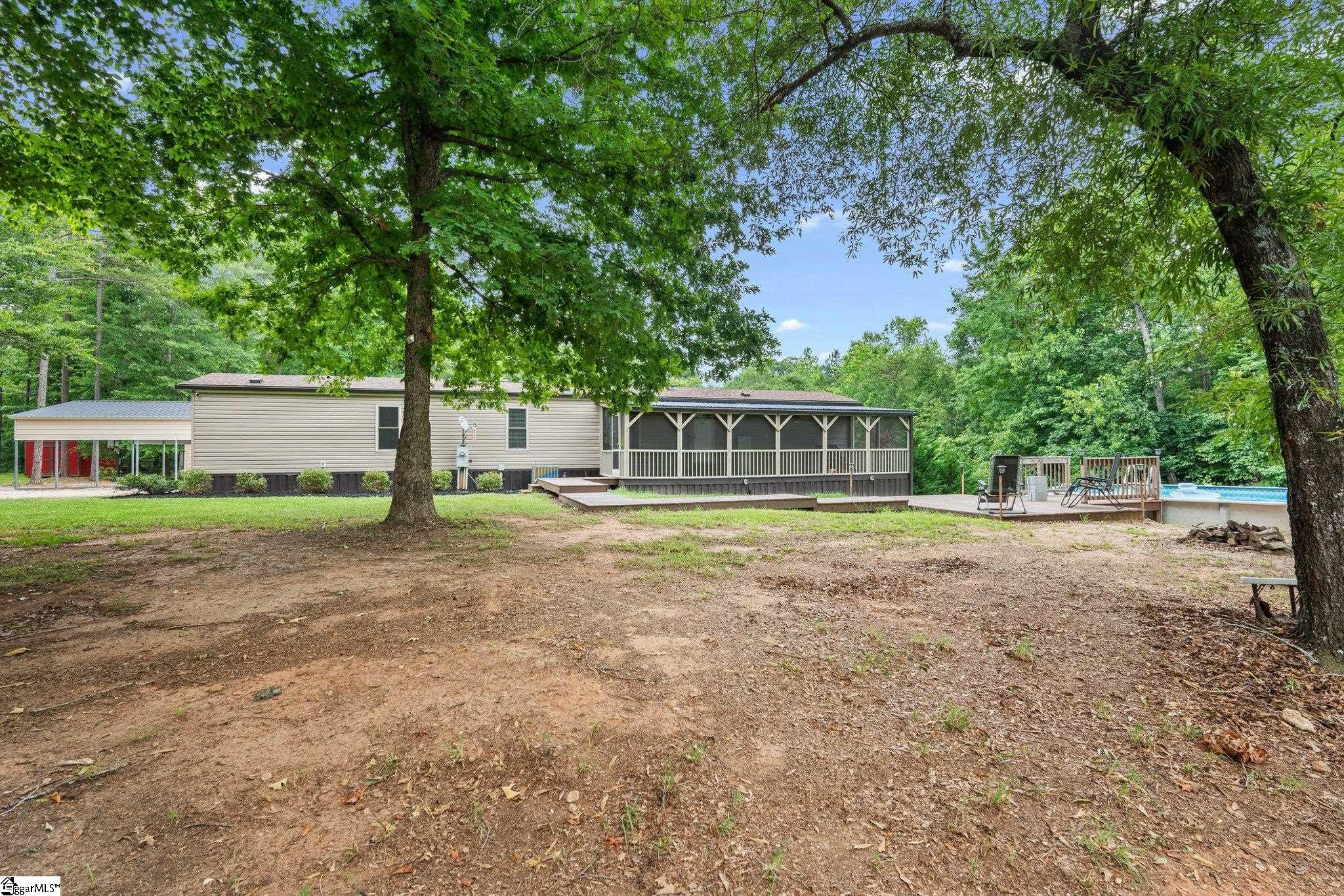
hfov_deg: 96.7
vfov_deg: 73.7
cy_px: 448
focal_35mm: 16
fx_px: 597
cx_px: 672
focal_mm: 16
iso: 250
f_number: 9
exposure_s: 1/25
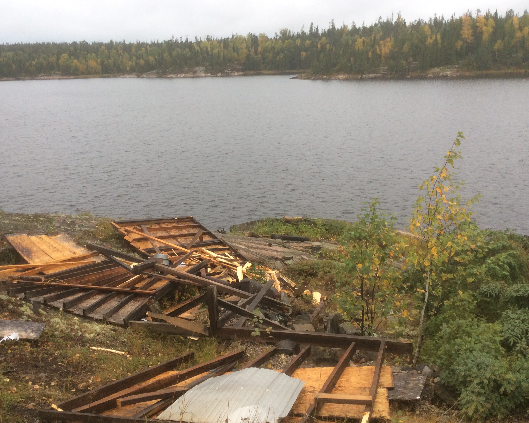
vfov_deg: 43.4
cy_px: 213
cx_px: 246
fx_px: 532
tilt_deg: -15.7
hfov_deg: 52.8
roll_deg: +2.8
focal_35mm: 34
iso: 40
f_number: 2.4
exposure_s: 1/60
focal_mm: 3.3
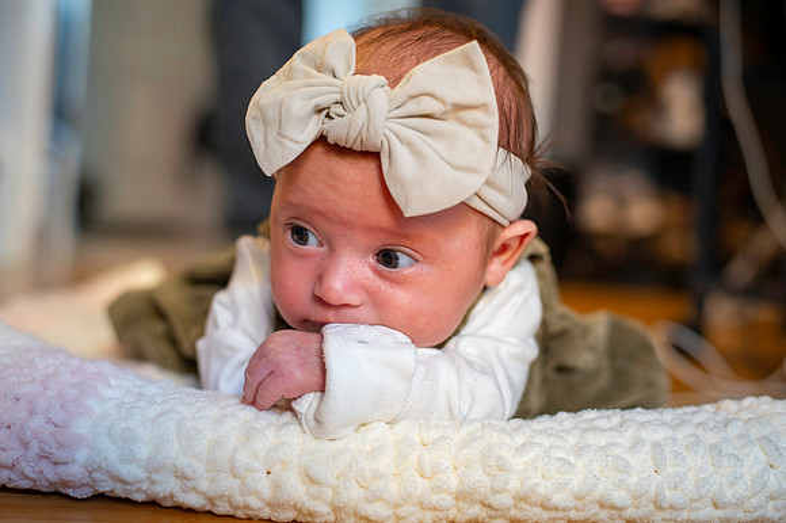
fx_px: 1091
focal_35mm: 50
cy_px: 262
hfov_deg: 39.6
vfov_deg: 27.0
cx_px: 393
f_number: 3.2
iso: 1000
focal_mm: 50
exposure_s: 1/60
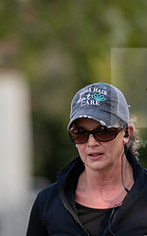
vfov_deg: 2.9
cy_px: 163
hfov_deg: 1.8
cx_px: 83
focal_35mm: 714
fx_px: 4577
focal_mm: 300
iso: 200
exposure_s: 1/500
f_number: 4
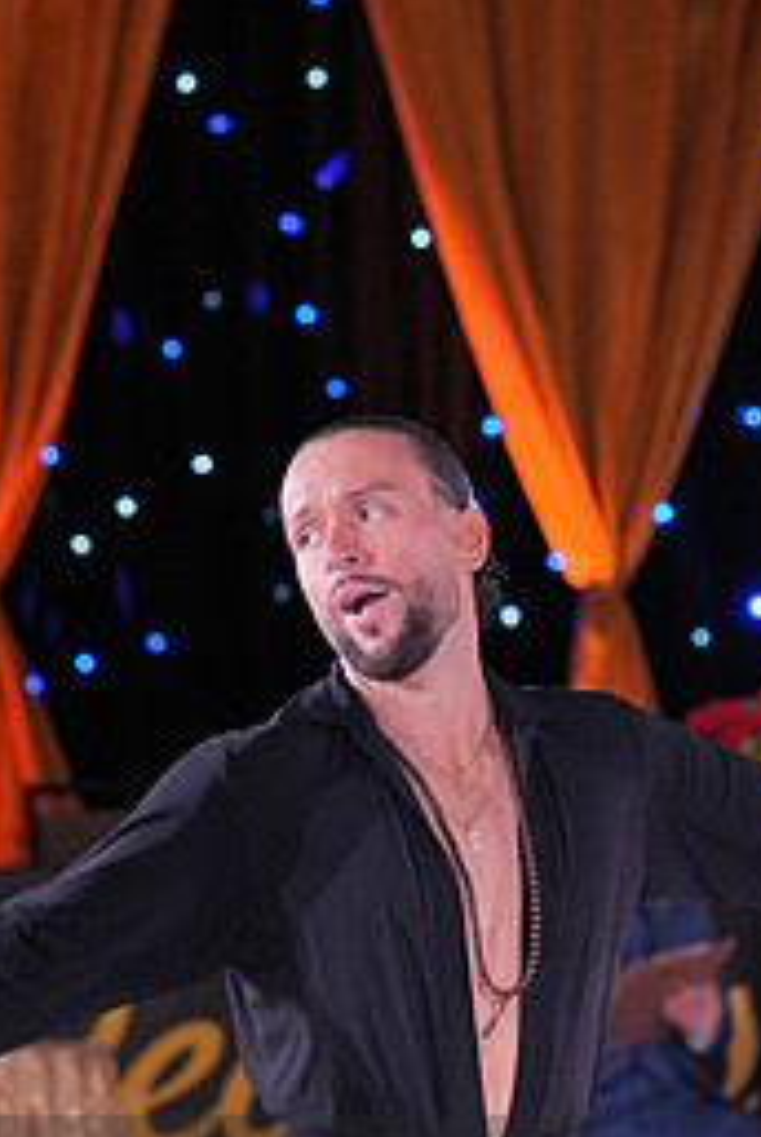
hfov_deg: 5.7
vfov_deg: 8.5
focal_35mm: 239
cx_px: -15
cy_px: 1265
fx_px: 7557
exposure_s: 1/400
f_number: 4
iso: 2000
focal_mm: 106
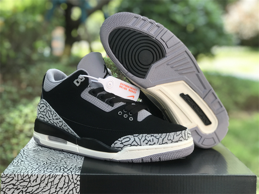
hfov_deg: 33.8
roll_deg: -0.9
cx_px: 130
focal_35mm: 57
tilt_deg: -6.9
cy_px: 97
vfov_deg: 25.7
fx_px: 426
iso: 25
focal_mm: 6.6
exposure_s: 1/100
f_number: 2.8
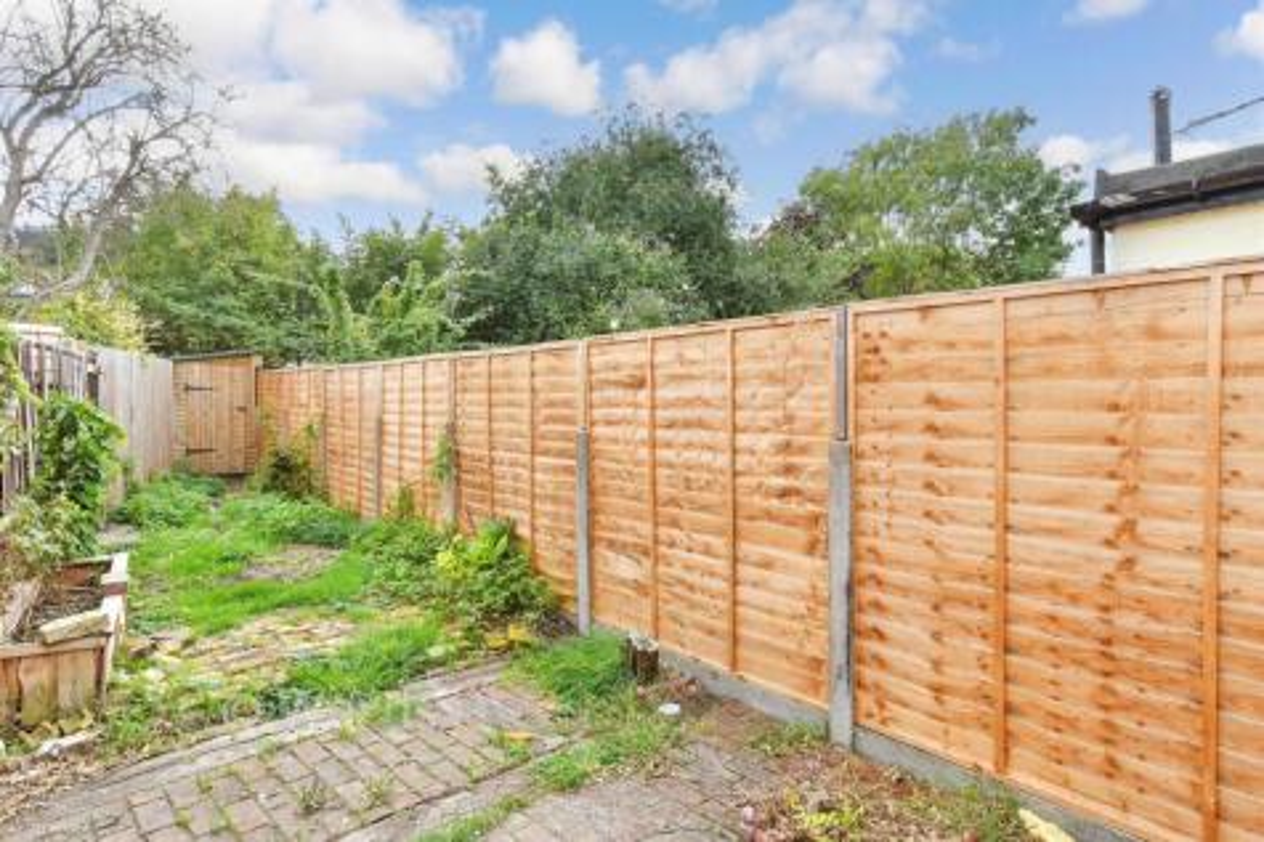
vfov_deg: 77.3
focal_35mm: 15
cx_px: 632
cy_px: 421
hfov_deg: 100.4
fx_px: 526
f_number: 8
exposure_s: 1/80
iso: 200
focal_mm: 10
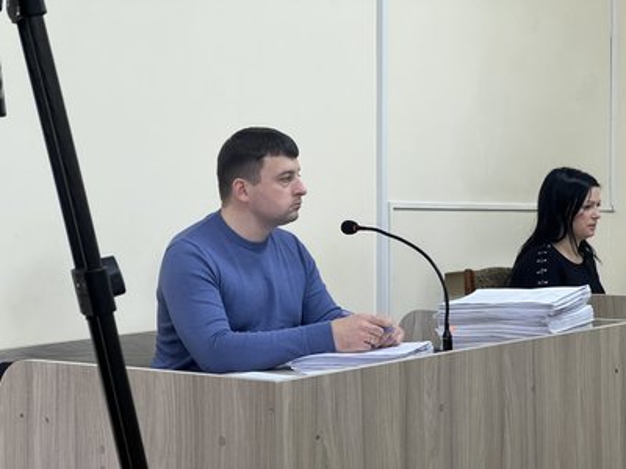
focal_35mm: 77
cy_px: 234
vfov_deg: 19.1
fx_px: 1392
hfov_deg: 25.3
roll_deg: +0.0
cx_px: 313
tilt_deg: -0.5
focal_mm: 9
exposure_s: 1/60
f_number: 2.8
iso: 250
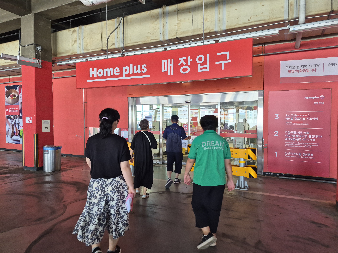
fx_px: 225
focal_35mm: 23
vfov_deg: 58.9
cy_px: 126
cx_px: 169
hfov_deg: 73.9
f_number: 1.8
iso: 160
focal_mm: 5.4
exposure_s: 1/120
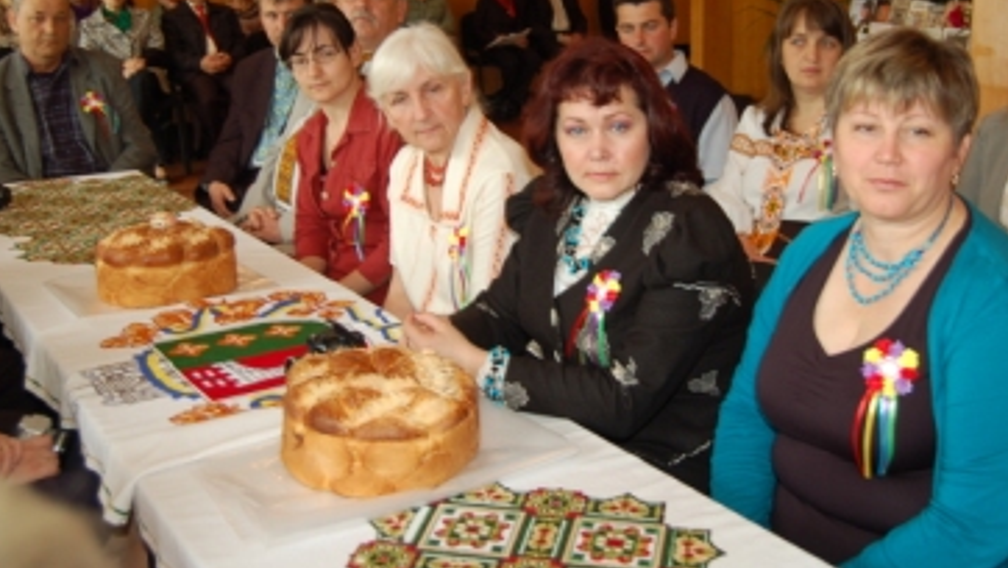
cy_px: 159
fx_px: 1194
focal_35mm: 45
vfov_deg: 26.5
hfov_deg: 45.7
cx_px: 537
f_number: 3.8
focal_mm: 23
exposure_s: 1/15
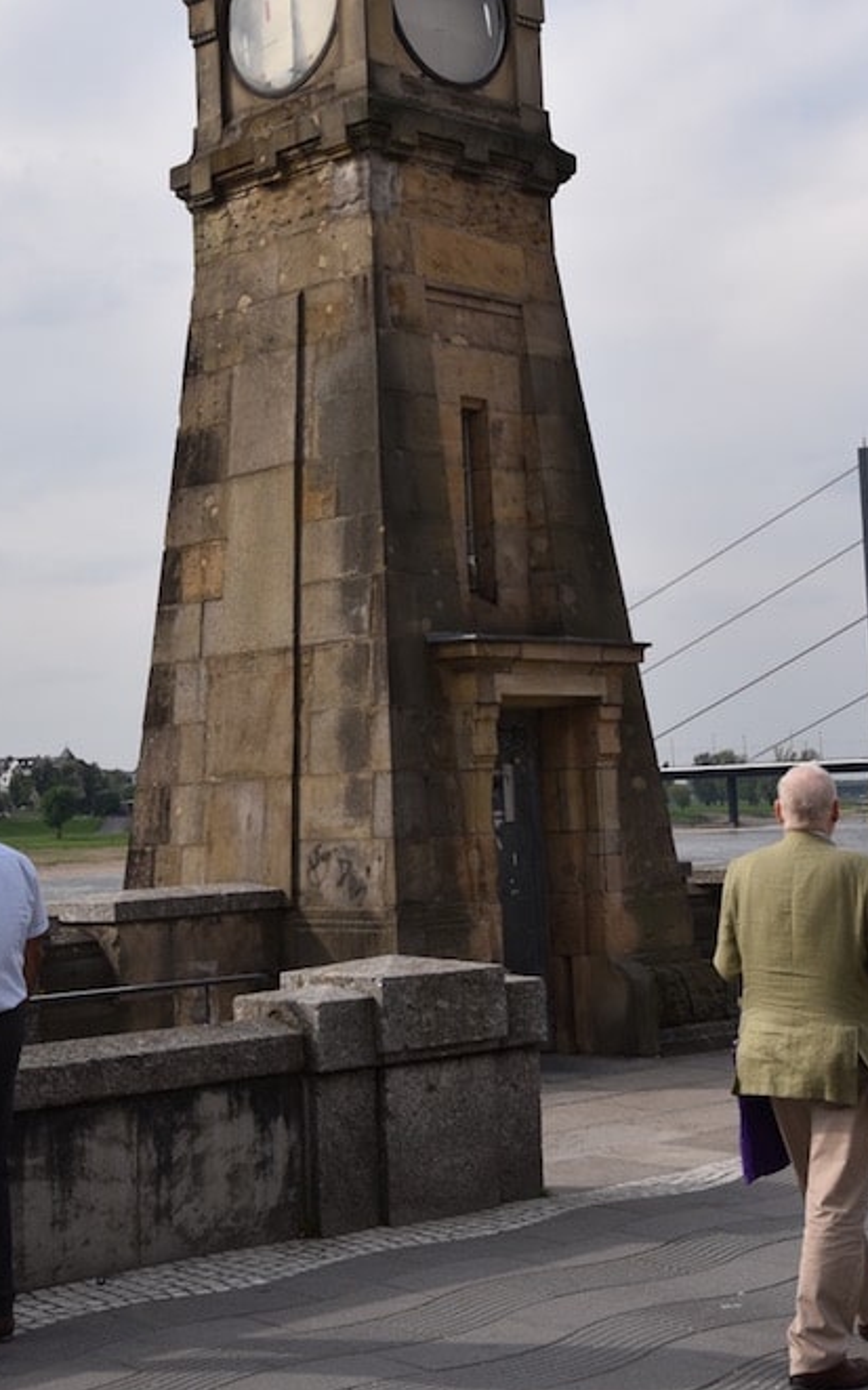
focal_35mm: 60
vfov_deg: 33.7
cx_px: 367
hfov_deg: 21.6
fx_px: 2271
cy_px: 469
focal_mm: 38
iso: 200
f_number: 10
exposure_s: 1/400
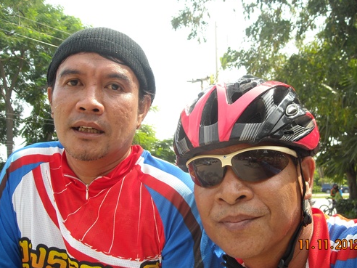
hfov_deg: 50.1
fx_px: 382
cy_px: 132
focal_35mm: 37
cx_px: 187
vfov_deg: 38.7
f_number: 2.8
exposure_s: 1/250
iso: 64
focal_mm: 5.7
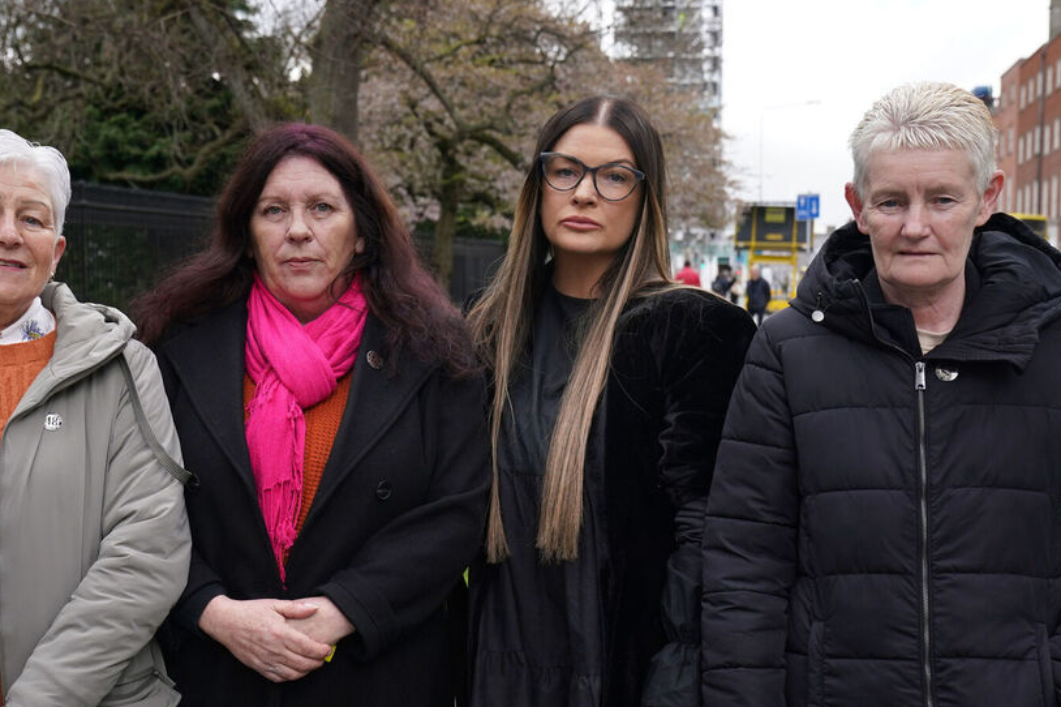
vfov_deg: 22.8
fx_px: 1738
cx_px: 441
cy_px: 496
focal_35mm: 59
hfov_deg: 33.9
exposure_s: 1/320
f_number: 5.6
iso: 400
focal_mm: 40
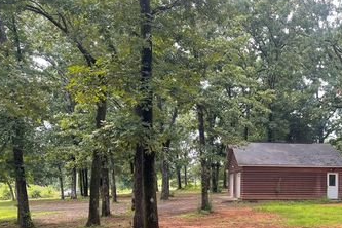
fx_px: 370
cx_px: 249
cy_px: 164
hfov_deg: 48.0
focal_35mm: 39
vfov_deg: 33.7
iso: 32
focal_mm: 5.1
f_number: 1.6
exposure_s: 1/332
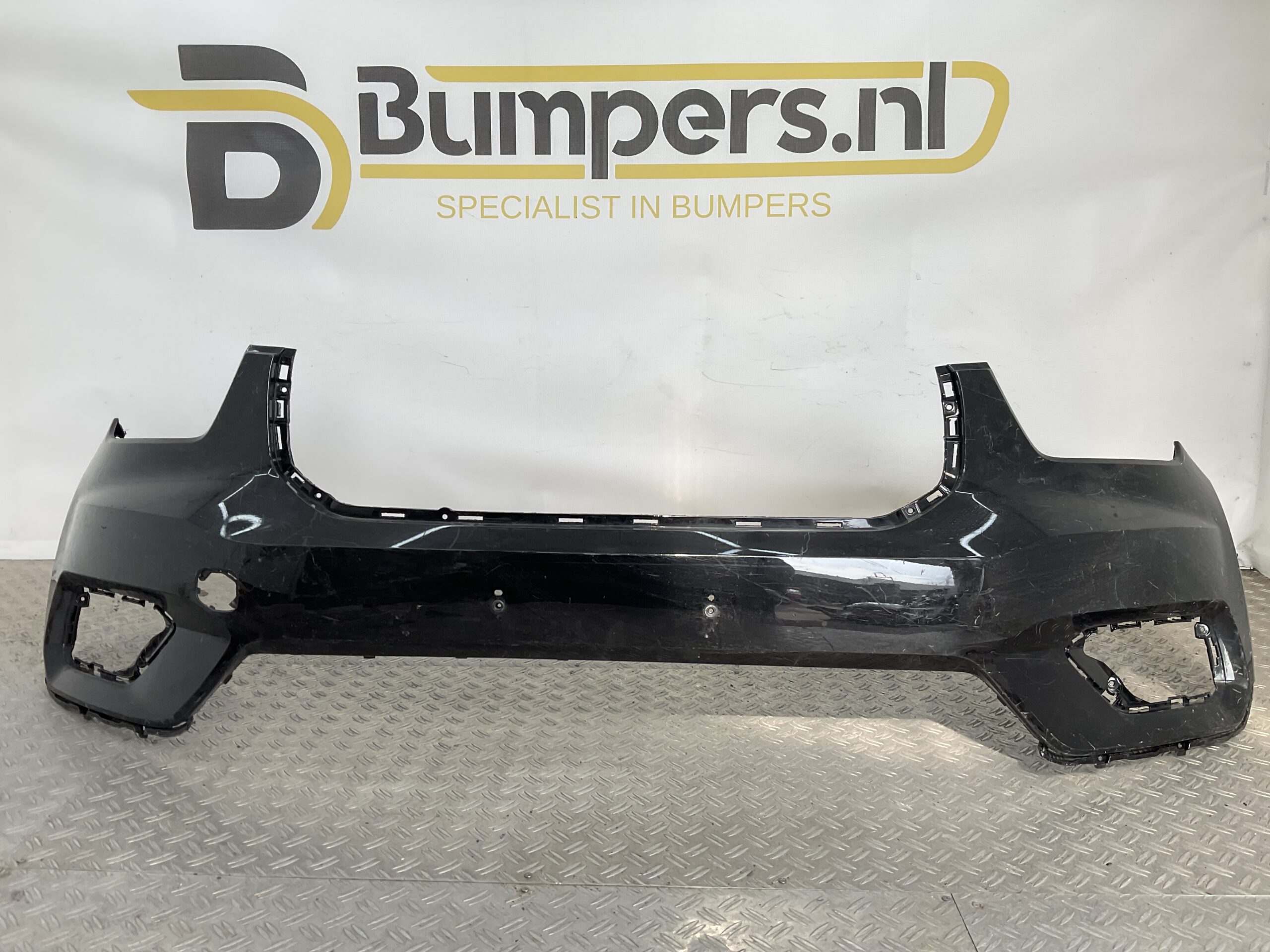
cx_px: 635
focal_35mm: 29
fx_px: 1064
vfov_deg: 48.2
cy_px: 476
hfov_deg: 61.7
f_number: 1.8
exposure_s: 1/241
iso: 16
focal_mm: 3
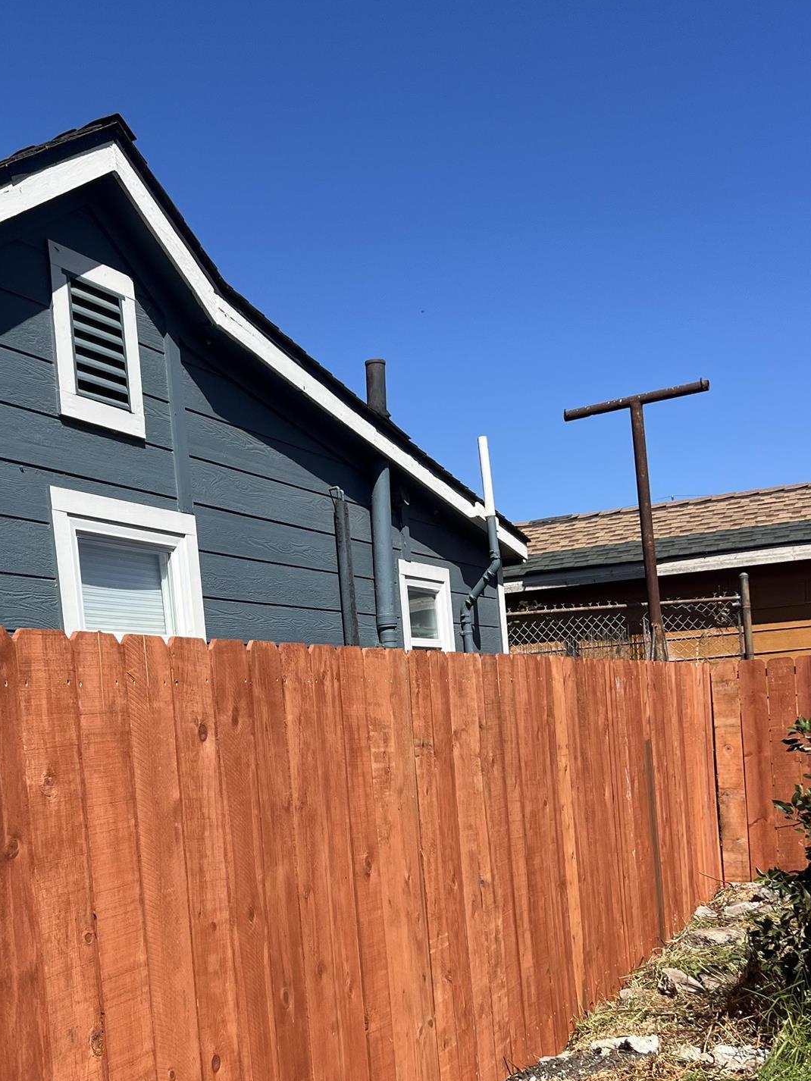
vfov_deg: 43.7
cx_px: 289
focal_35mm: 42
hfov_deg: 34.1
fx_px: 1312
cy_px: 772
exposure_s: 1/4115
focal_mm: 5.7
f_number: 1.5
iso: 50
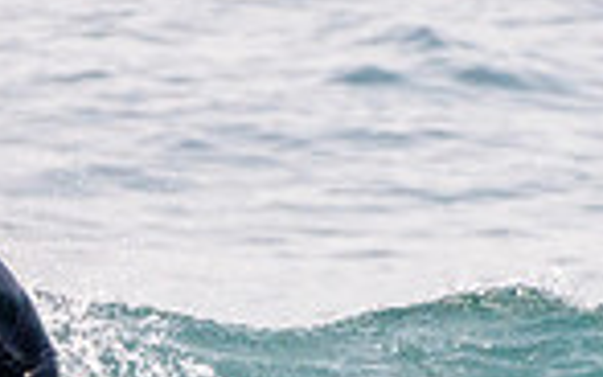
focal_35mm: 2457
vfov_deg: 0.5
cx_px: -93
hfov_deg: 0.9
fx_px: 40393
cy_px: 475
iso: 900
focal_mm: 500
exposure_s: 1/2000
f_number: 5.6
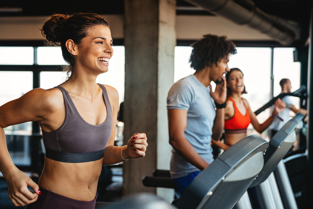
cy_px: 104
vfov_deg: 28.1
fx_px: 417
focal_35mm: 48
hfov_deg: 41.1
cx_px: 156
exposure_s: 1/640
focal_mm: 48
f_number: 2.8
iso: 640
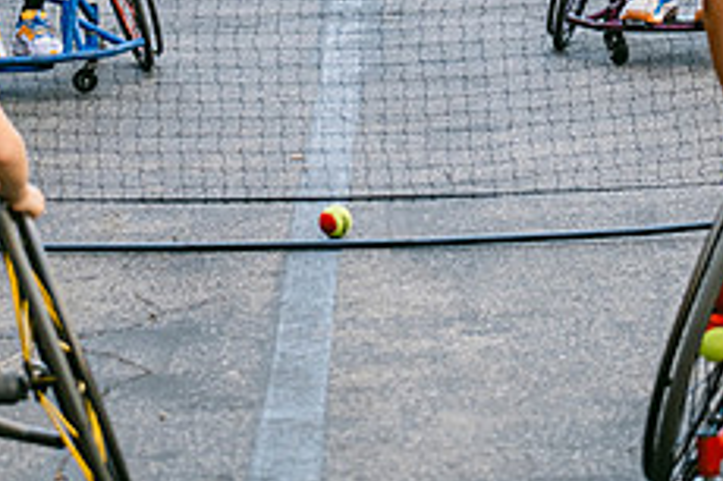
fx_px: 3813
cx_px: 349
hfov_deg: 10.8
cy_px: -11
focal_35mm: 190
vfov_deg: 7.2
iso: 160
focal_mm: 50
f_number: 2.8
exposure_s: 1/450
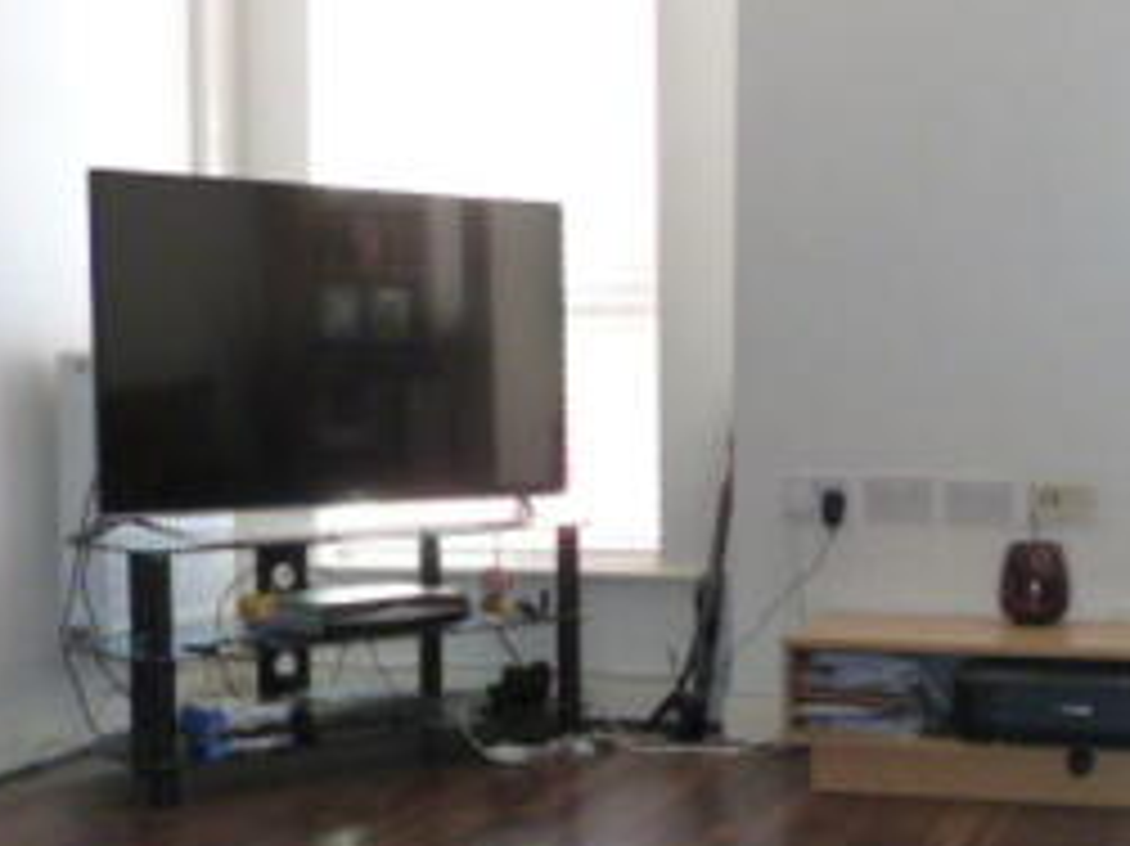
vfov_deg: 25.2
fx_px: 1892
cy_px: 493
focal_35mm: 58
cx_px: 754
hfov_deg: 33.0
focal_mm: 4.5
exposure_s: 1/60
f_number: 2.8
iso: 250
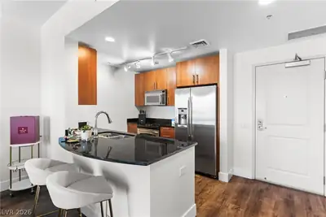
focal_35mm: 18
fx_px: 163
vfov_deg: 67.4
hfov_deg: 90.0
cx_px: 163
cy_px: 108
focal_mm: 18
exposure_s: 1/6
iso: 400
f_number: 8
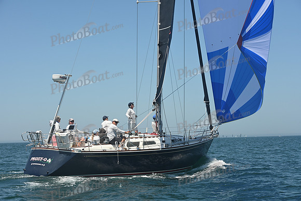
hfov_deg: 28.8
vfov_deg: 19.5
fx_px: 585
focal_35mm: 70
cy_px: 100
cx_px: 150
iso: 320
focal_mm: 70
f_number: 8
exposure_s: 1/1000
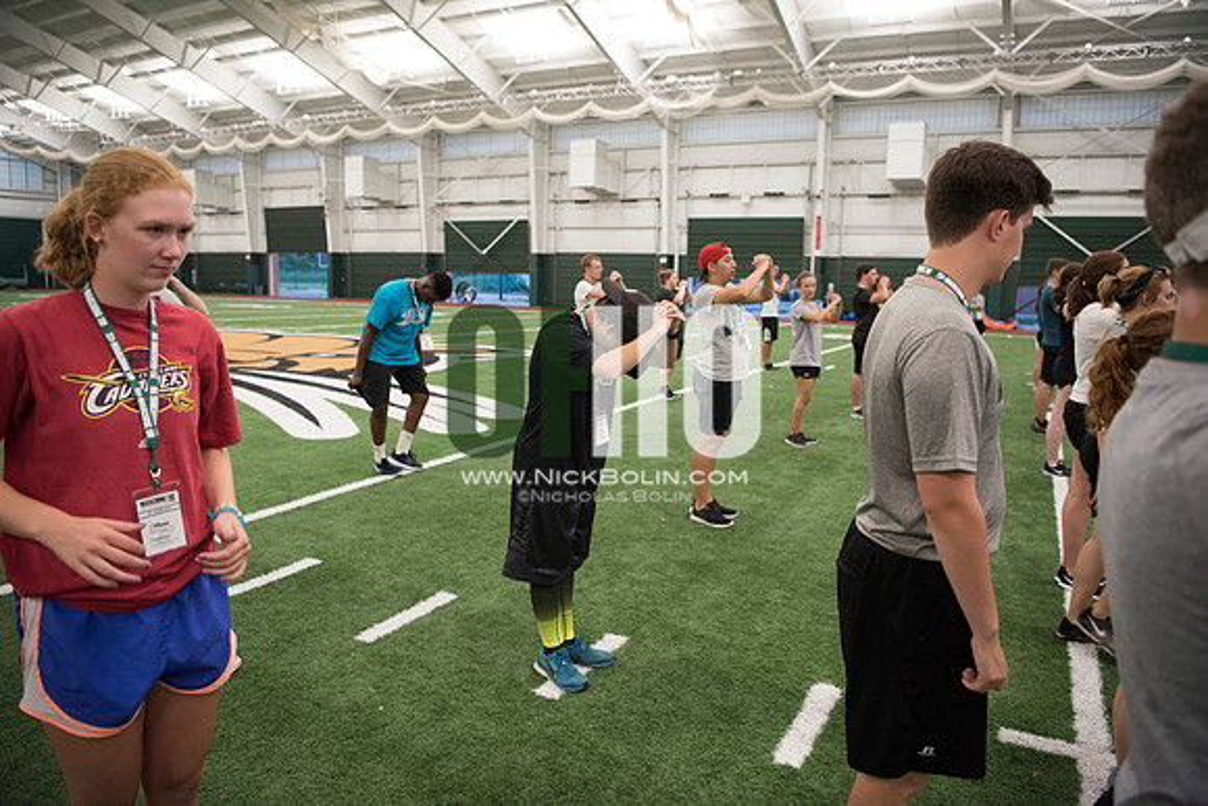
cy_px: 403
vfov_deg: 53.2
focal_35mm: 24
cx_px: 604
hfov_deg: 73.7
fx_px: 805
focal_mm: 24
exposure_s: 1/200
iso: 2000
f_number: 2.8
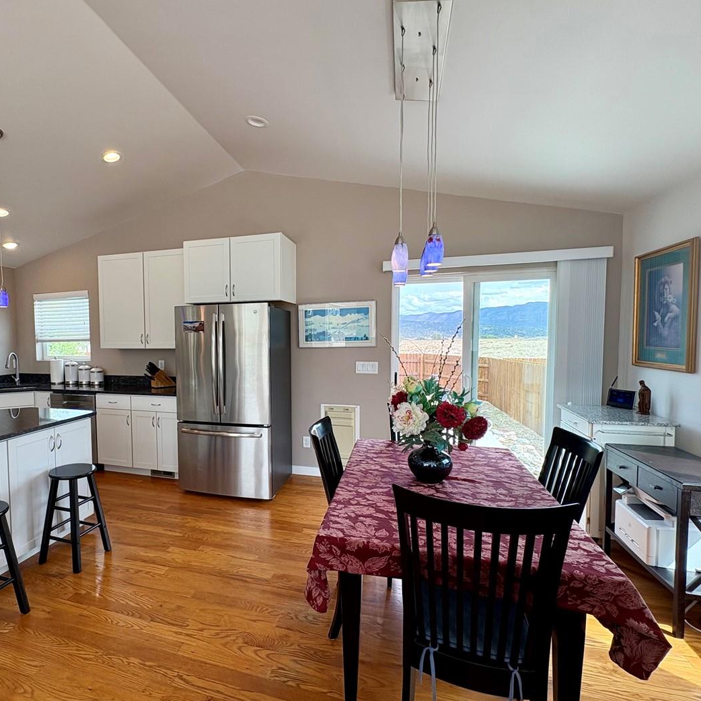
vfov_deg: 77.7
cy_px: 361
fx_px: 435
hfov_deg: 75.7
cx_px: 245
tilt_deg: -3.1
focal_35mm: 19
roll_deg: +1.4
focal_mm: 2.22
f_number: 2.2
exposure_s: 1/146
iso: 64
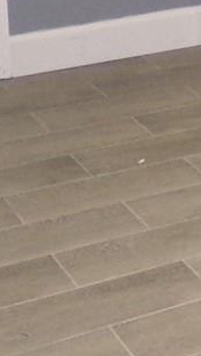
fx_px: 1267
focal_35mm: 134
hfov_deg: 8.9
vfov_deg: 14.6
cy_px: -225
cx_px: 294
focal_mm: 4.3
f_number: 3.7
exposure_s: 1/17
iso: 520
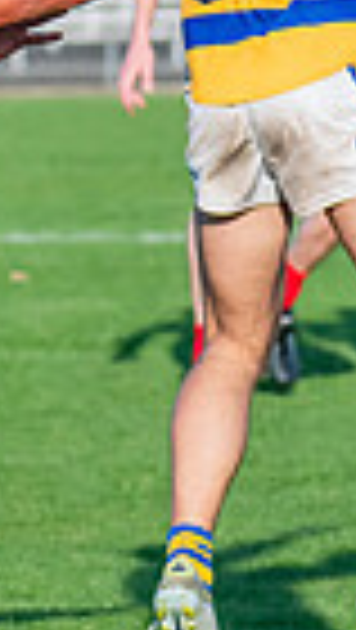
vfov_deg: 2.5
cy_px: 35
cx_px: 1031
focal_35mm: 851
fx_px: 14247
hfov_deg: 1.4
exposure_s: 1/1600
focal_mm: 170
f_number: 6.3
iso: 800
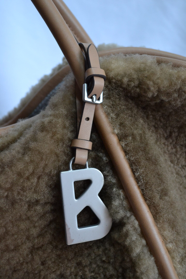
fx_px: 372
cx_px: 93
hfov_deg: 28.1
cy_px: 140
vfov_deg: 41.1
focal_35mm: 48
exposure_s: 1/60
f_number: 4.8
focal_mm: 32
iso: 1800
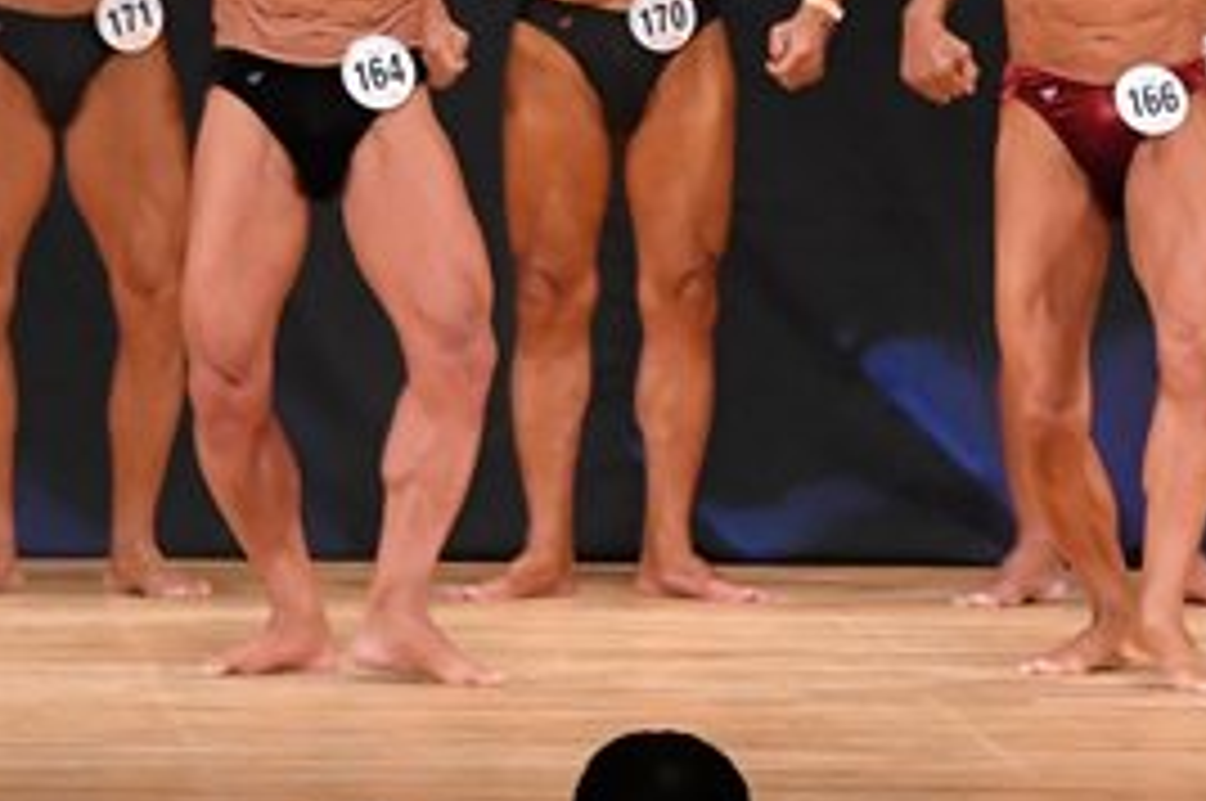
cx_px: 1451
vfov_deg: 2.7
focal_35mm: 504
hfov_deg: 4.1
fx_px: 16863
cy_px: -99
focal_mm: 116
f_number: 5.6
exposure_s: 1/400
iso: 4500
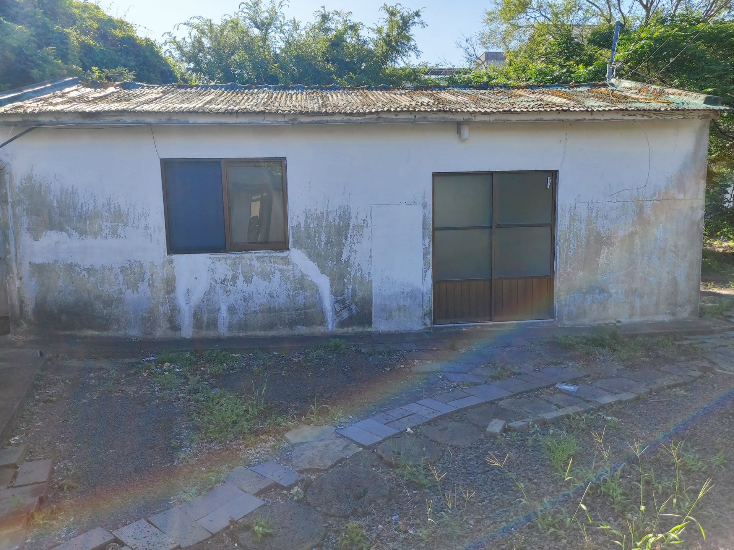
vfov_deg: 54.9
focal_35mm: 25
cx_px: 367
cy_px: 275
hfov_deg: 69.4
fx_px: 530
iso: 50
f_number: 2
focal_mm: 4.58
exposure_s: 1/352
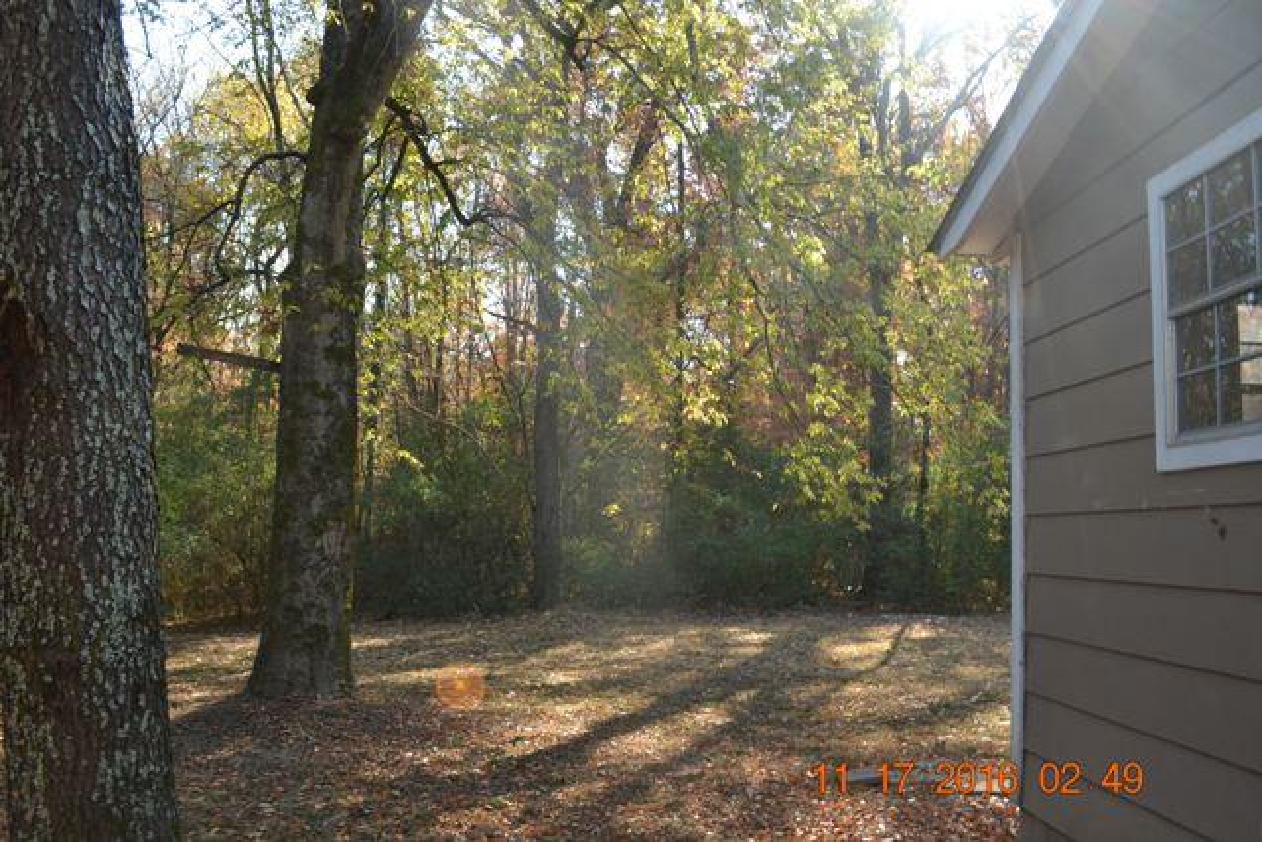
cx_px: 631
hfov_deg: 67.4
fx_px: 947
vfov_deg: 48.0
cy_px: 421
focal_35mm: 27
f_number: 5.6
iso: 360
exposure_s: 1/125
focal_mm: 18
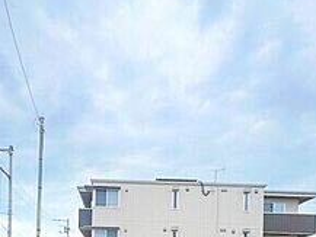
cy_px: 286
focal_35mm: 36
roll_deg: -1.4
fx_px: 329
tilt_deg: +0.8
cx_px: 122
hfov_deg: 50.9
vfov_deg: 32.5
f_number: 1.8
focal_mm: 1.57
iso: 32
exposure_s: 1/686
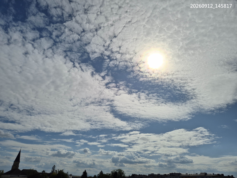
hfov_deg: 73.9
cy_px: 89
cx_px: 118
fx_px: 157
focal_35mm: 23
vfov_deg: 58.9
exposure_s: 1/21120
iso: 25
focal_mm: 5.4
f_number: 1.8
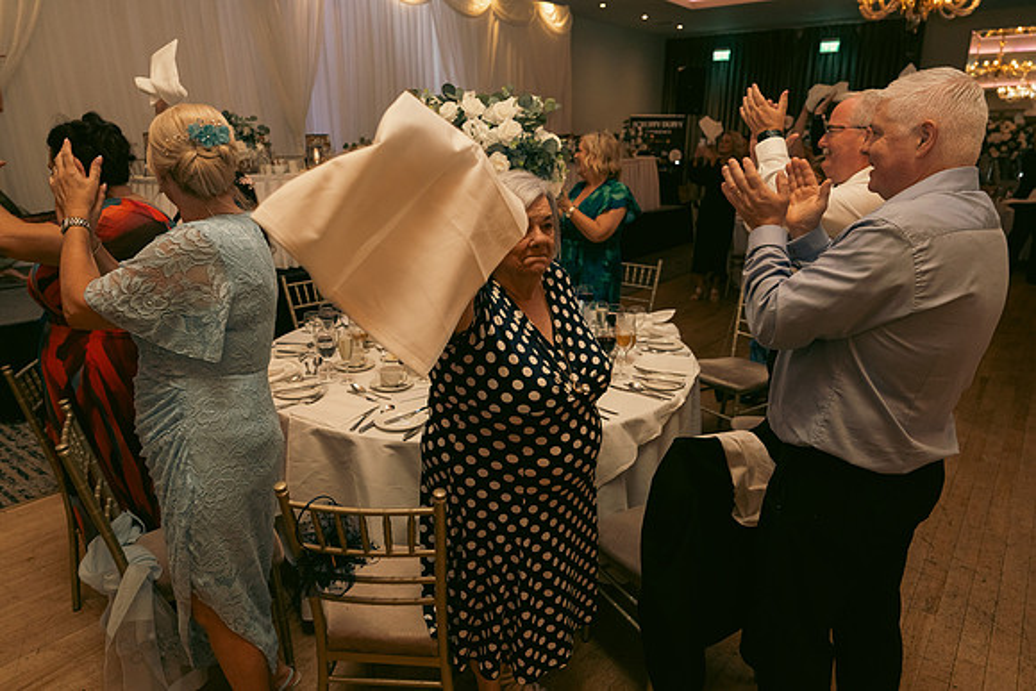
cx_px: 518
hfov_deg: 73.7
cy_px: 346
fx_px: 691
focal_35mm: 24
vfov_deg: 53.2
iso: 2500
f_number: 3.5
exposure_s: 1/160
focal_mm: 24
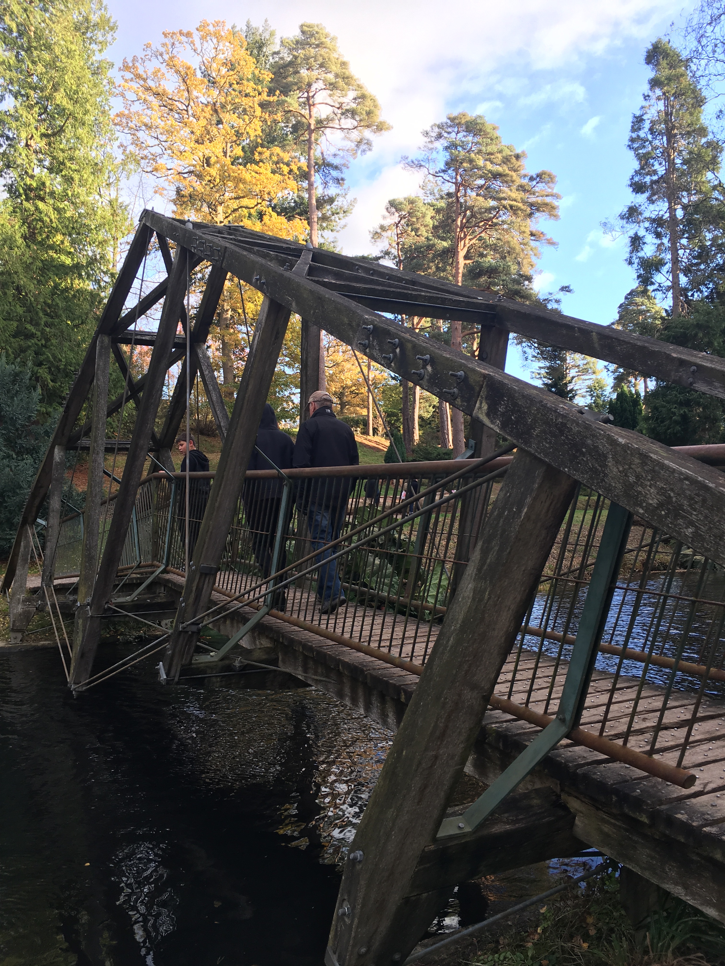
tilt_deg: +3.4
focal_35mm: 29
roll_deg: +2.4
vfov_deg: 61.7
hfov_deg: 48.2
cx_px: 362
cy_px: 483
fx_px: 810
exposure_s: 1/115
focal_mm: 4.15
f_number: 2.2
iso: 25
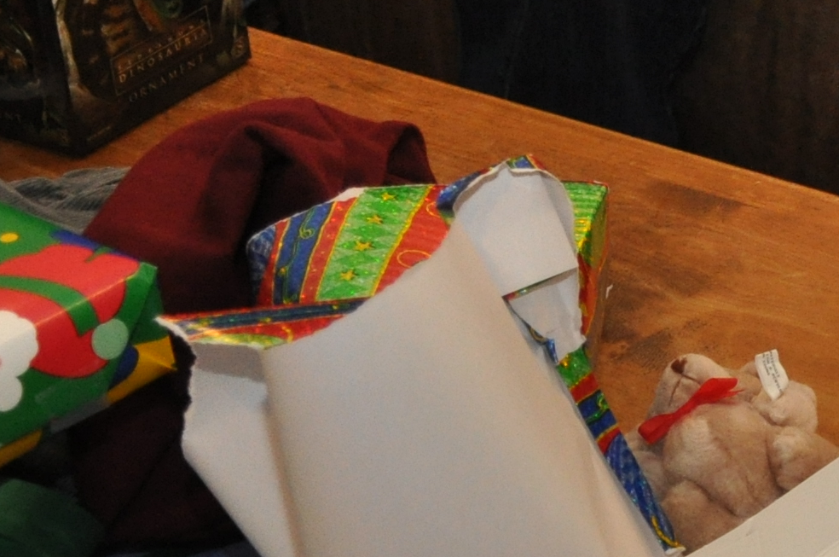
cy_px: -101
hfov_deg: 10.9
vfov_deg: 8.0
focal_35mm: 170
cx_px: 1762
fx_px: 3956
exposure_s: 1/60
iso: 800
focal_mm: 26
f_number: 4
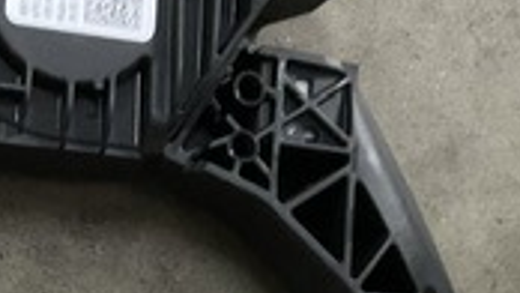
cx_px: 36
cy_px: 338
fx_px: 1600
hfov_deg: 18.1
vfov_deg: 10.3
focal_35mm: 116
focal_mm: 3
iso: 400
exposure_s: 1/30
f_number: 1.8
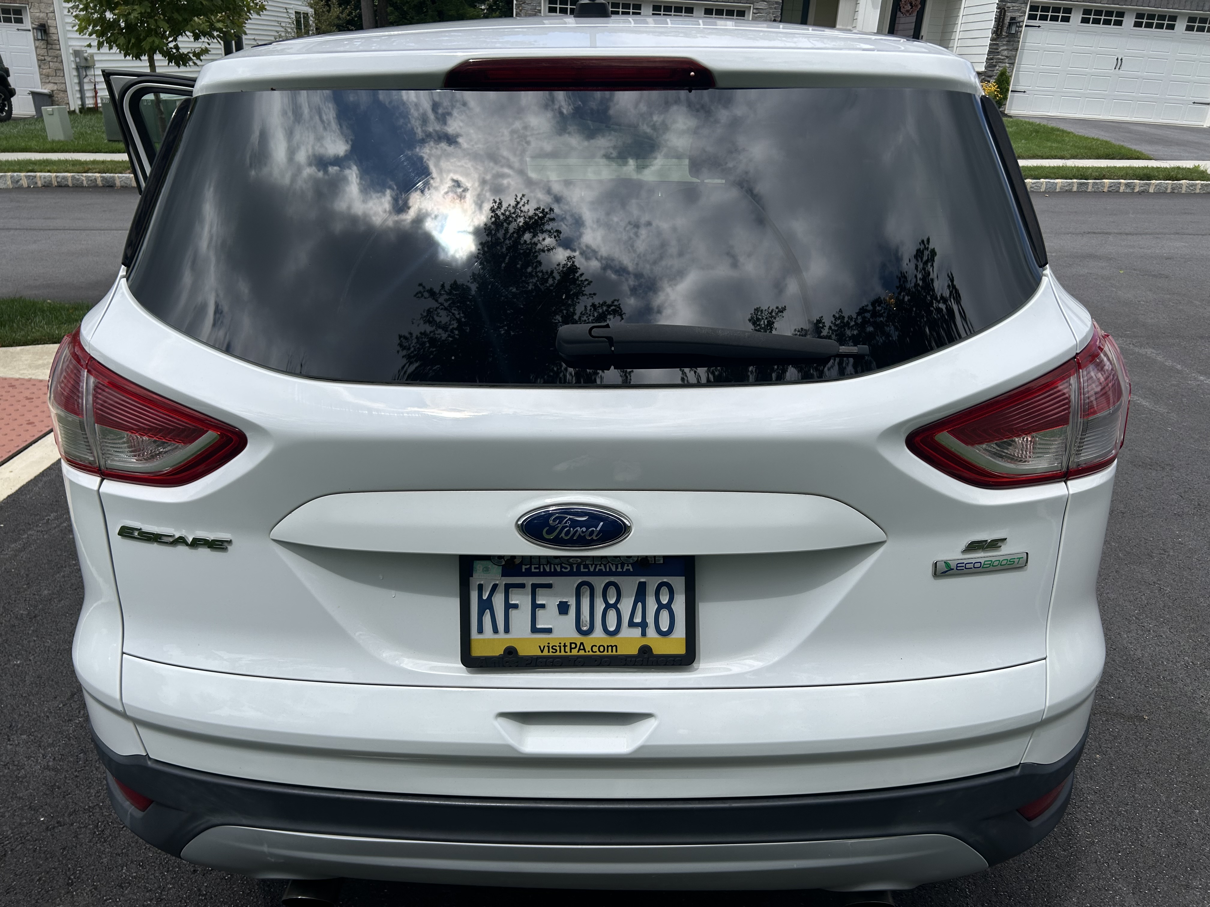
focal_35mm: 26
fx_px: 909
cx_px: 605
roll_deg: -3.5
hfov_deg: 67.3
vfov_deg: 53.1
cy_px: 454
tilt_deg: -23.7
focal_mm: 5.7
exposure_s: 1/4115
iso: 50
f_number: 1.5
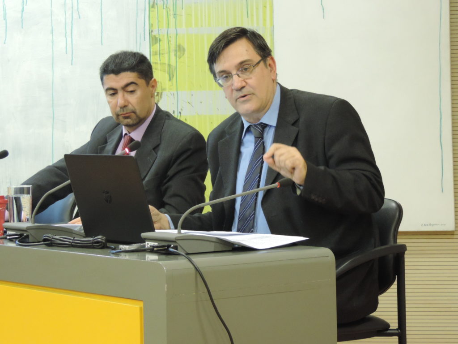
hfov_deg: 16.4
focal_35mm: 120
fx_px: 1588
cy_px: 172
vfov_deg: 12.3
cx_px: 229
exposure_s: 1/15
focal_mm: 21.4
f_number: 4.2
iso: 800
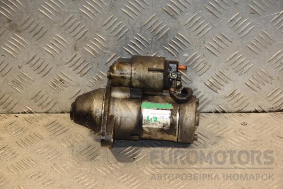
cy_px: 94
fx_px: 778
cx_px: 142
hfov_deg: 20.6
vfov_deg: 13.8
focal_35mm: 99
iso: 800
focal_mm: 66
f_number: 5.3
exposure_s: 1/160
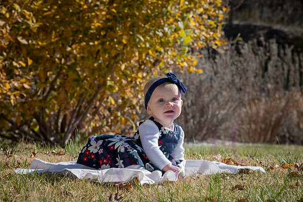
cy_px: 95
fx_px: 1203
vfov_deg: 9.6
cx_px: 154
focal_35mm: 143
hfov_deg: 14.4
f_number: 11
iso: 400
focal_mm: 135
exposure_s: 1/400
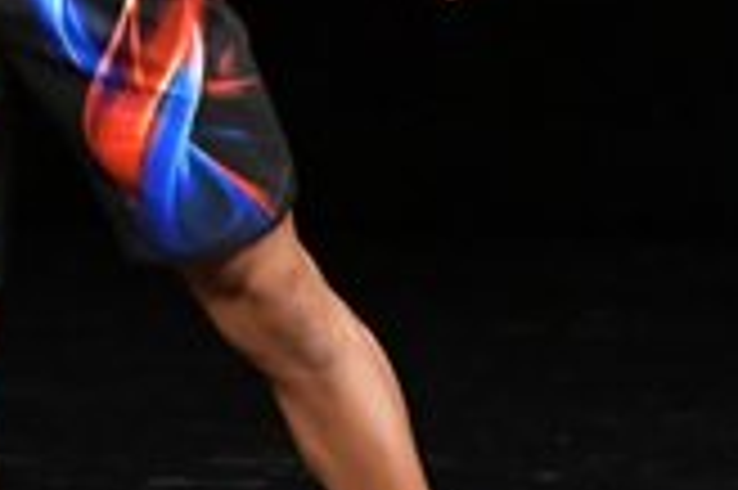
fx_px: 26193
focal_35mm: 1279
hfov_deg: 1.6
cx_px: 668
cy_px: -76
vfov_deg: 1.1
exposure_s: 1/400
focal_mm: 180
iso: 3200
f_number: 5.6
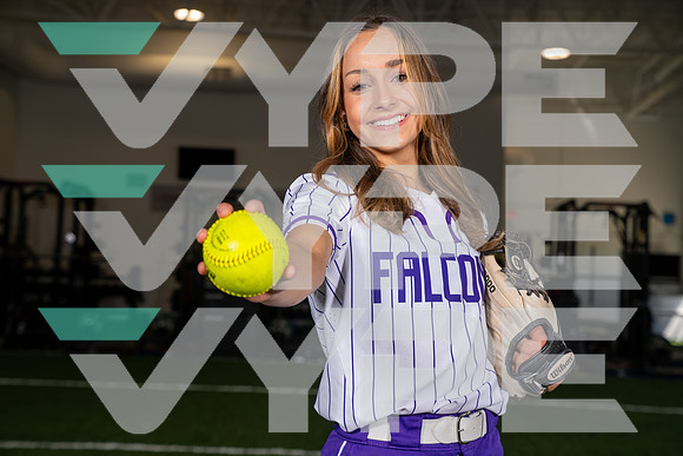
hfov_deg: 28.8
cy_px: 228
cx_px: 342
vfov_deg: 19.5
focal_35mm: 70
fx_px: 1328
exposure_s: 1/200
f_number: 5.6
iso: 200
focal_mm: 70
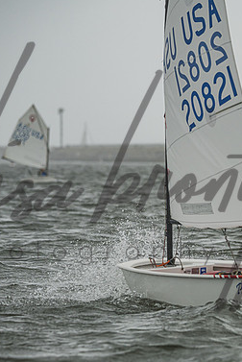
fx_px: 3442
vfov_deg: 6.0
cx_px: 219
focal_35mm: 342
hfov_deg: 4.0
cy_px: 211
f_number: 5
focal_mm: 190
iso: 320
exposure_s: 1/2500
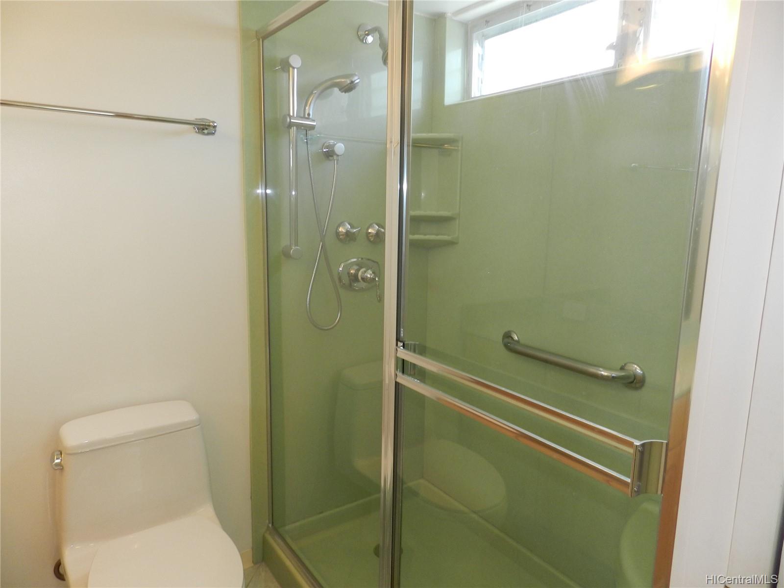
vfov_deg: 58.9
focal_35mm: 23
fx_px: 521
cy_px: 294
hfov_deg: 73.9
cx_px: 392
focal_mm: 4
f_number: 3.4
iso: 200
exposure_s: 1/30
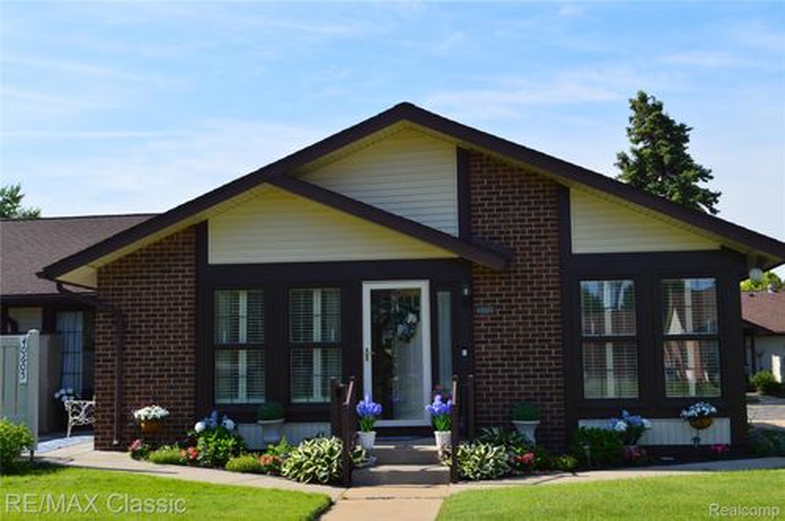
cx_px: 392
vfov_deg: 30.8
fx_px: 947
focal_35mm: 44
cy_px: 260
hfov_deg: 45.0
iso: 400
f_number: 10
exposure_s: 1/320
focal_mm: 29
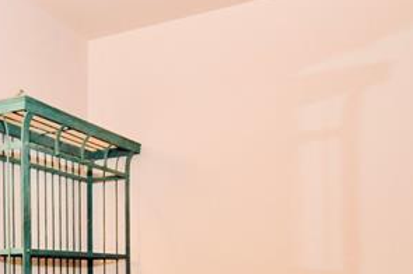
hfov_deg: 33.5
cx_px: -38
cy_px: 247
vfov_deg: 25.1
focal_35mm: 52
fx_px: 596
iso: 1000
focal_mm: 10
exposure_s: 1/125
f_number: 4
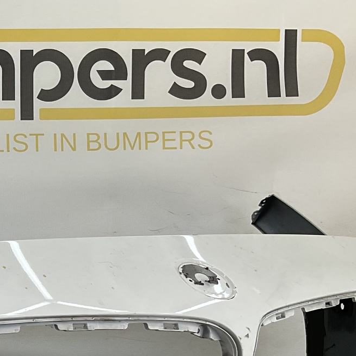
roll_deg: +0.2
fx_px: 919
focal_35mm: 79
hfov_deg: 20.5
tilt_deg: -9.8
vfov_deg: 21.1
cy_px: 359
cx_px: -70
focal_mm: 3
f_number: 1.8
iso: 16
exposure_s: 1/351
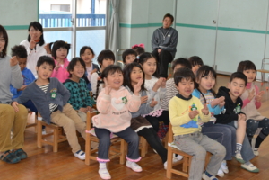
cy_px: 76
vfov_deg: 21.2
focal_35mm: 64
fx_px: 478
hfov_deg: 31.4
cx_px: 144
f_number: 4.8
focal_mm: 32
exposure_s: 1/60
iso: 720
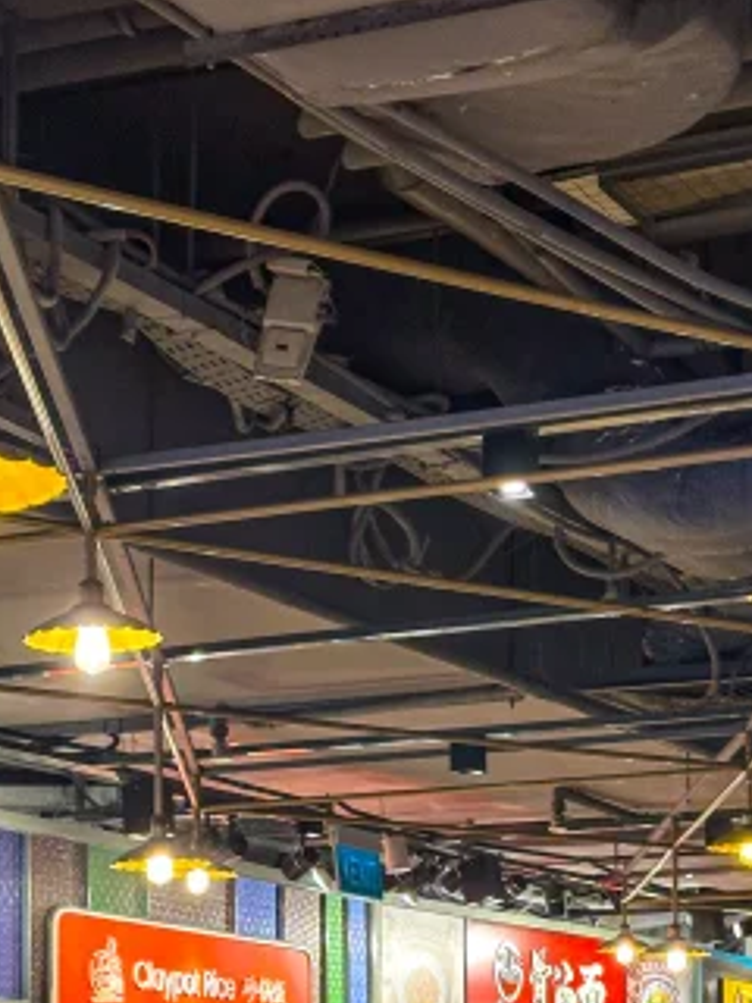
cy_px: 1044
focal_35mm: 108
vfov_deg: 17.7
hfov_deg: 13.7
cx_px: 385
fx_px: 3128
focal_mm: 6.86
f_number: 1.8
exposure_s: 1/50
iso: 50
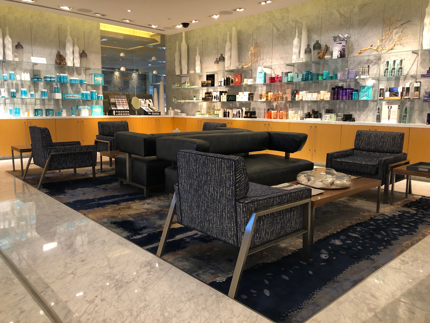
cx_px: 215
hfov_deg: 63.4
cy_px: 162
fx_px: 348
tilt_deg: -9.6
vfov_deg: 49.7
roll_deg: -0.5
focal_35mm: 28
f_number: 1.8
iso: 50
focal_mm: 3.99
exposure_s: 1/15
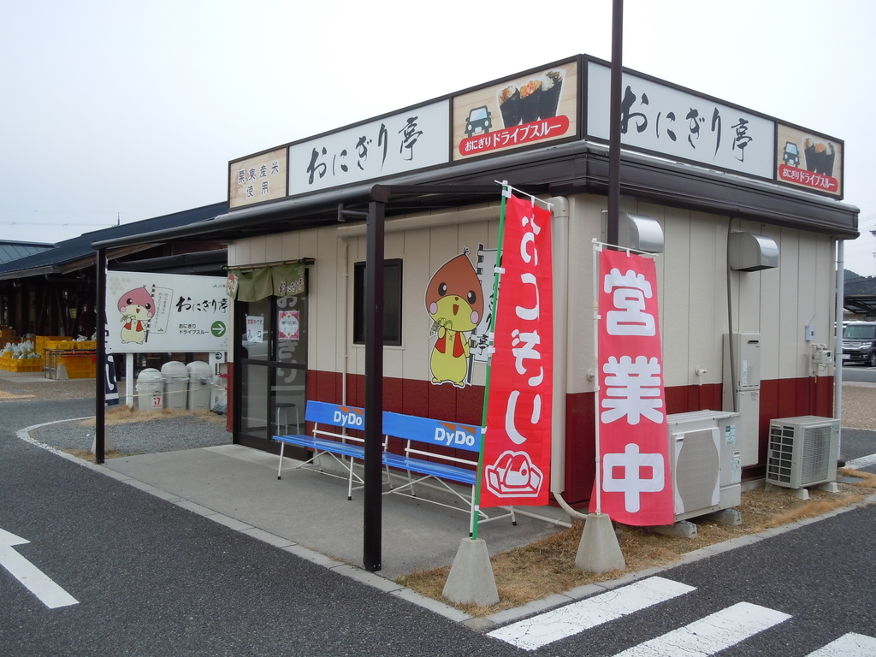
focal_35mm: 33
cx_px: 438
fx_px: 835
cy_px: 328
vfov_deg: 42.9
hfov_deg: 55.4
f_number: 4
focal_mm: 5.9
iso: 100
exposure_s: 1/160
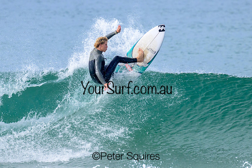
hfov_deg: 1.9
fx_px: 7686
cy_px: 66
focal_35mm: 1098
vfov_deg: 1.3
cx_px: 110
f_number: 11
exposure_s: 1/2000
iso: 1400
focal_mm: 800
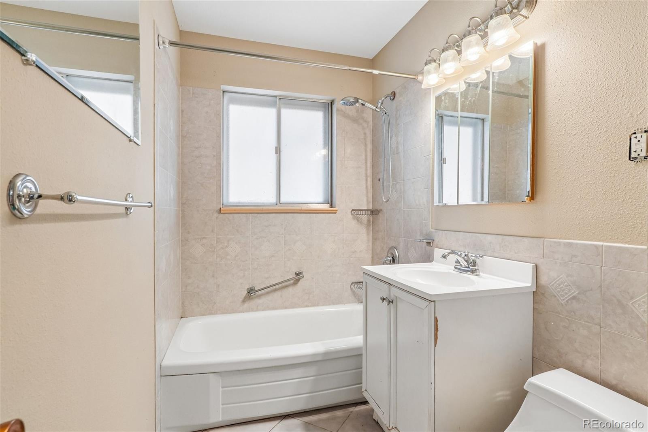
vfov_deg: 72.0
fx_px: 297
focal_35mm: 16
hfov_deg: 95.0
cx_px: 324
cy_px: 216
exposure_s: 1/30
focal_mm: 11
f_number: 8
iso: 500
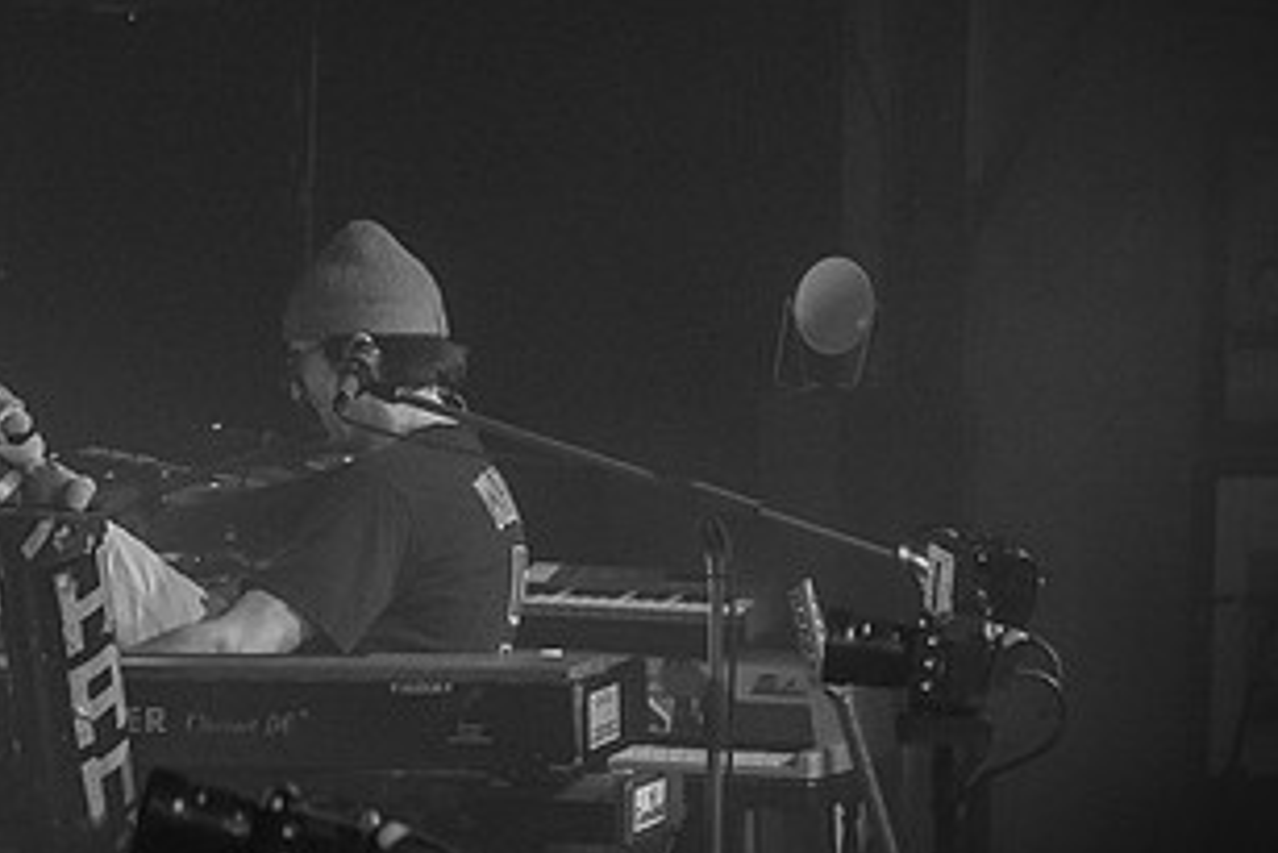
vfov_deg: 9.7
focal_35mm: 142
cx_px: 360
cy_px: 360
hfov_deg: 14.4
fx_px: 5043
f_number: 4.5
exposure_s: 1/500
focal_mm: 62
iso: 3200
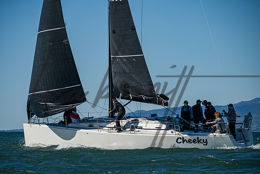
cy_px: 96
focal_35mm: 225
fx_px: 1625
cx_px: 122
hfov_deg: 9.1
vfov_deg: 6.1
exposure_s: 1/6400
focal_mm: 200
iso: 400
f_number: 5.6
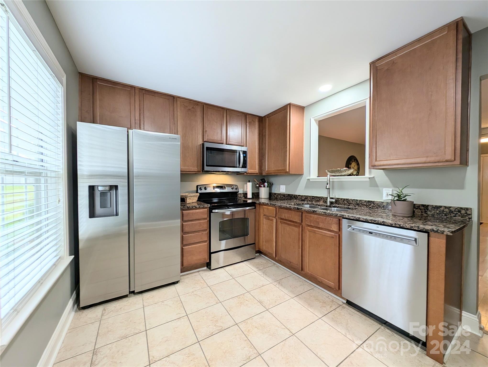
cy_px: 184
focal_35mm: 12
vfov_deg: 94.6
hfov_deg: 110.5
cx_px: 244
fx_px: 169
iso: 38
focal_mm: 2.23
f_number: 1.95
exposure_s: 1/30
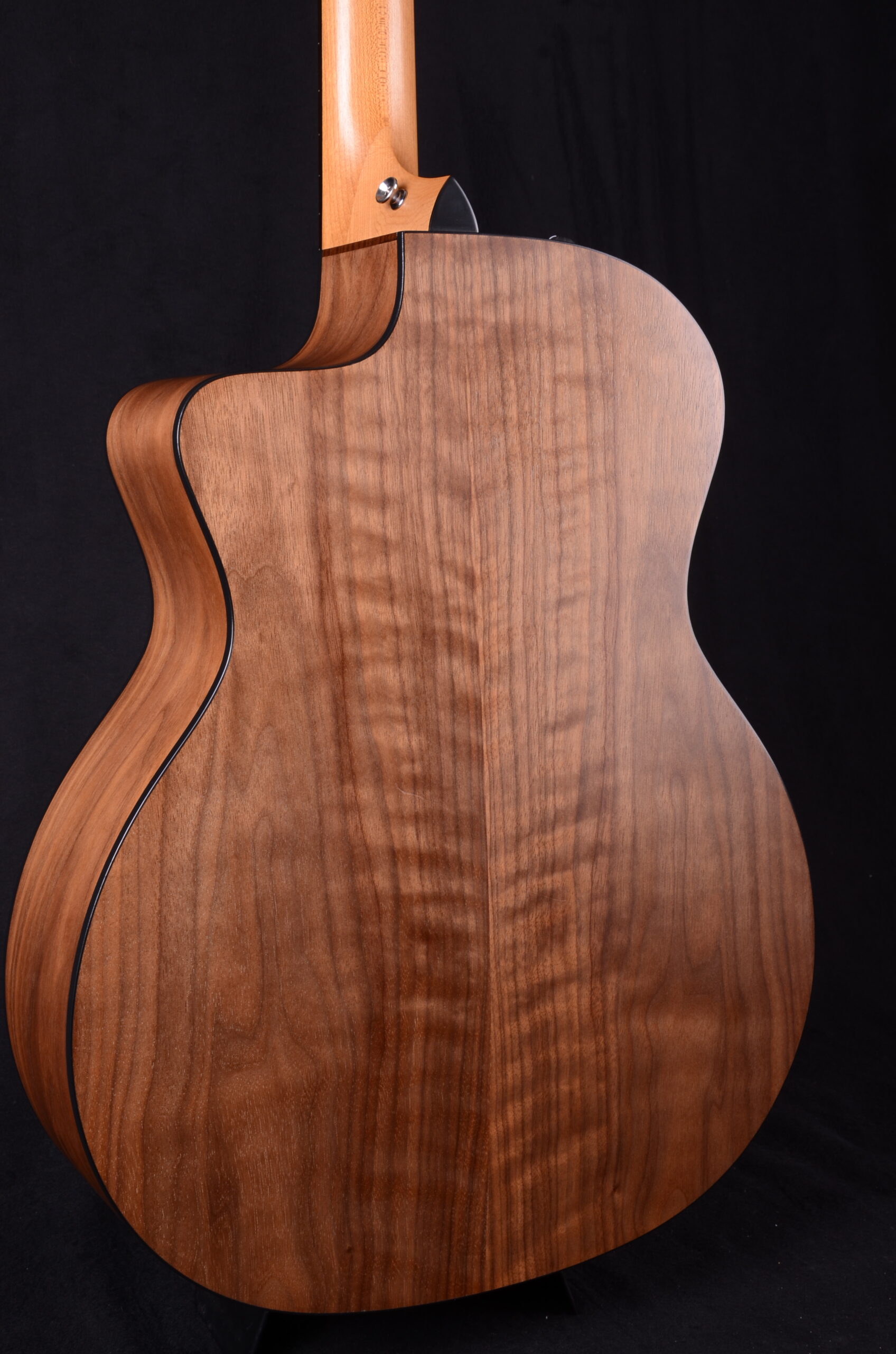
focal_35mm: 52
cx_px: 448
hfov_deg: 25.6
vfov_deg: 37.9
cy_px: 677
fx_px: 1968
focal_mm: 35
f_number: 13
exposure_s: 1/200
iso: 200
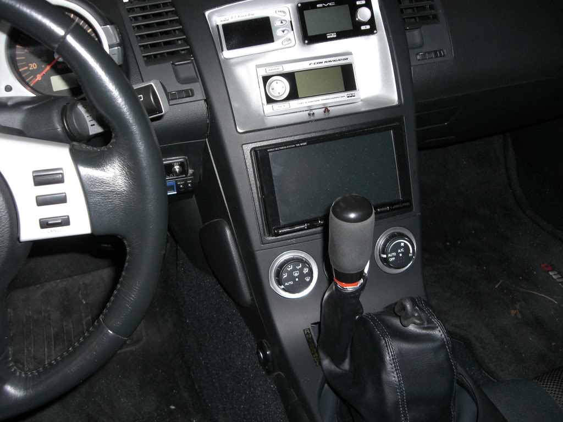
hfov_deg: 49.0
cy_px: 211
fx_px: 618
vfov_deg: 37.7
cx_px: 282
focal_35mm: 38
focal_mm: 6.2
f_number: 2.7
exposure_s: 1/60
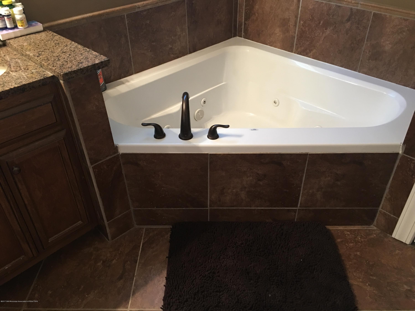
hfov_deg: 61.7
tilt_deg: -34.9
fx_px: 348
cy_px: 156
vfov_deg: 48.2
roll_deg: +0.5
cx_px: 208
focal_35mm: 29
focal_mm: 4.15
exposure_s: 1/8
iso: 80
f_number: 2.2
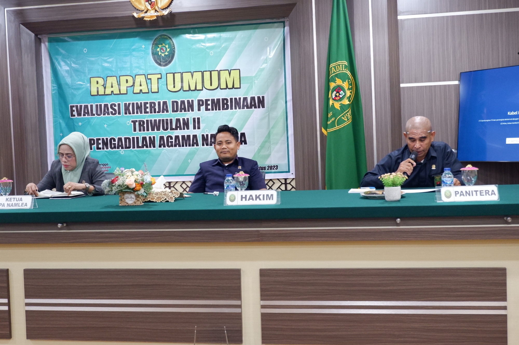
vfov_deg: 32.6
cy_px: 172
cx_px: 260
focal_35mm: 41
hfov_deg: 47.4
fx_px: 591
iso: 3200
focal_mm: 27.1
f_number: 4.4
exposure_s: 1/75
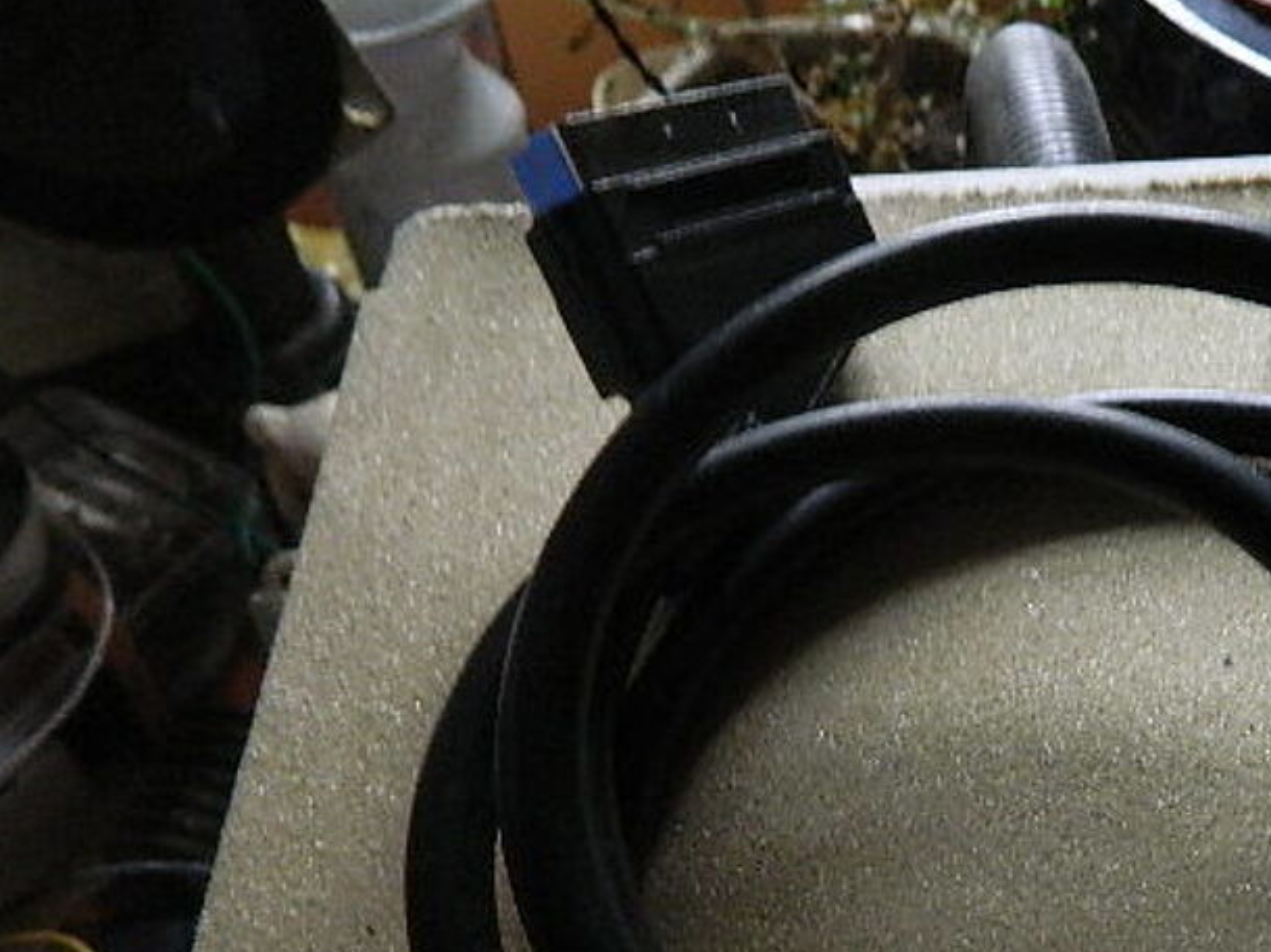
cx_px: 1025
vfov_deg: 34.2
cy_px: 744
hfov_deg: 43.5
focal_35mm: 41
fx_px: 1505
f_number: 3.1
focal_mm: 4.5
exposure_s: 1/15
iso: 400
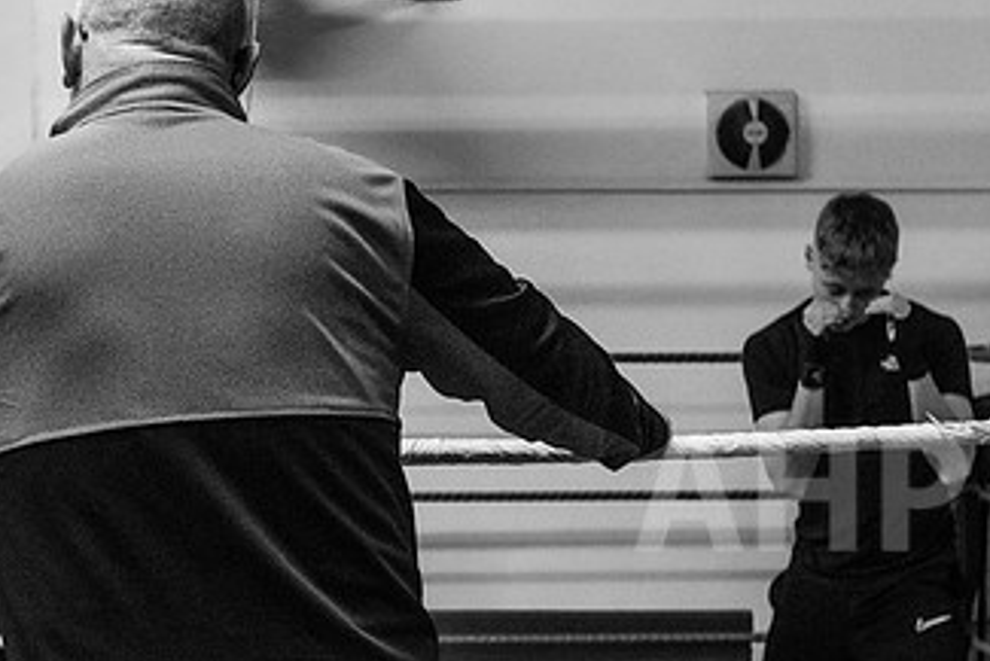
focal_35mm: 104
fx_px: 2861
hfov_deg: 19.4
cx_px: 193
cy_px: 264
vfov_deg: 13.2
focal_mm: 35
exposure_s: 1/400
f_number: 4
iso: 2000
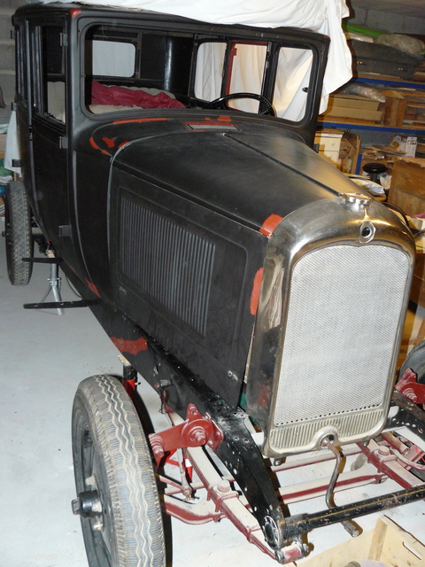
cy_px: 284
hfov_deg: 39.7
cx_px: 212
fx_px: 589
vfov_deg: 51.4
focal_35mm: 36
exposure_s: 1/30
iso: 320
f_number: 2.8
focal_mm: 6
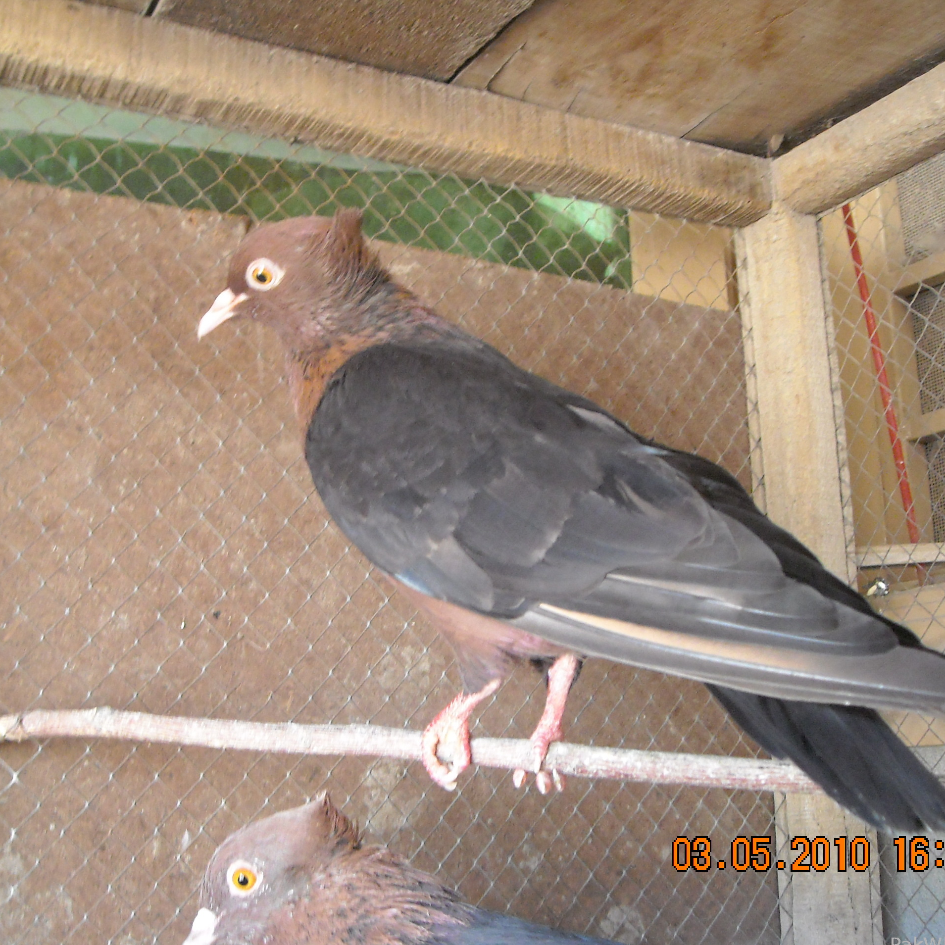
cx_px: 402
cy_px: 474
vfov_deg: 40.0
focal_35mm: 42
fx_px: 1297
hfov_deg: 39.9
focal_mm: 5.7
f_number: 2.8
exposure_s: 1/47
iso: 400
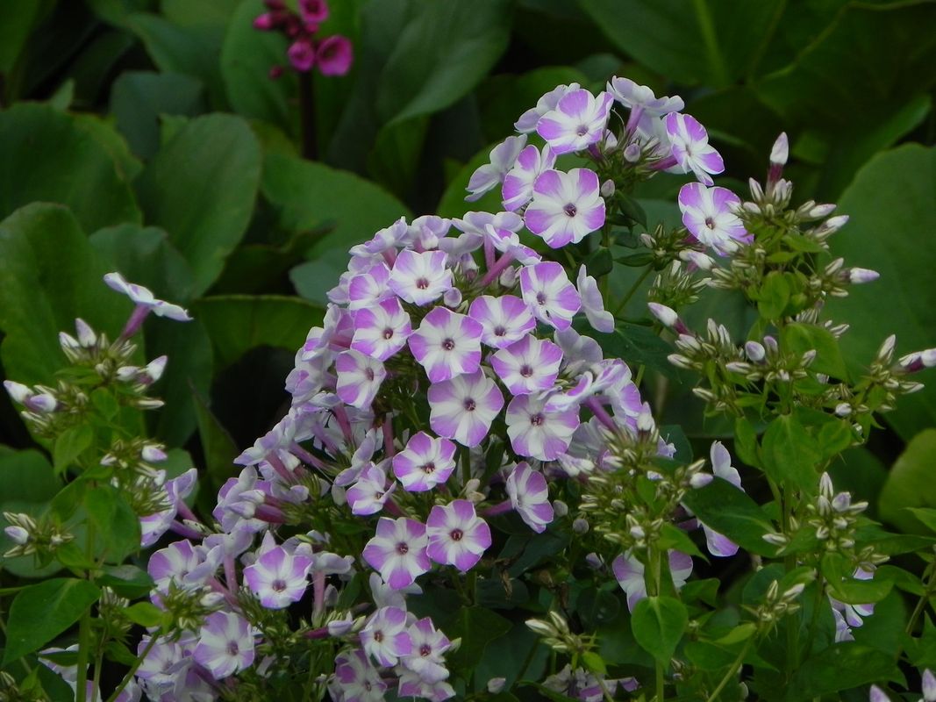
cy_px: 351
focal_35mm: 337
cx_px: 468
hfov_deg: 5.9
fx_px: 9111
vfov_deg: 4.4
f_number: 5
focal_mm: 59.9
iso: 160
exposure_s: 1/125
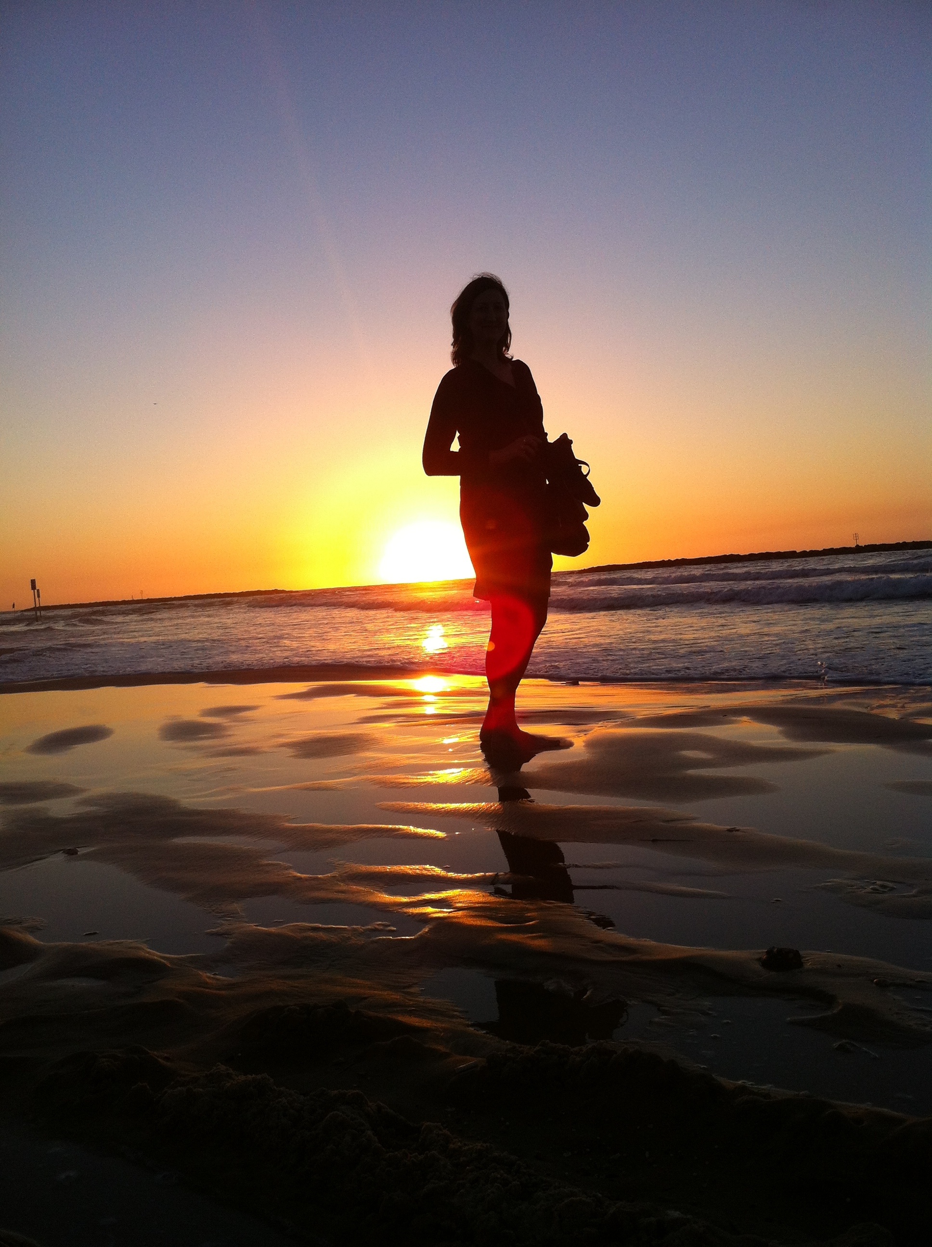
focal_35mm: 35
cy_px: 624
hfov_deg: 40.6
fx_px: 1260
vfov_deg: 52.7
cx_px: 466
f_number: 2.8
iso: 80
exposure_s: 1/642
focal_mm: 3.85
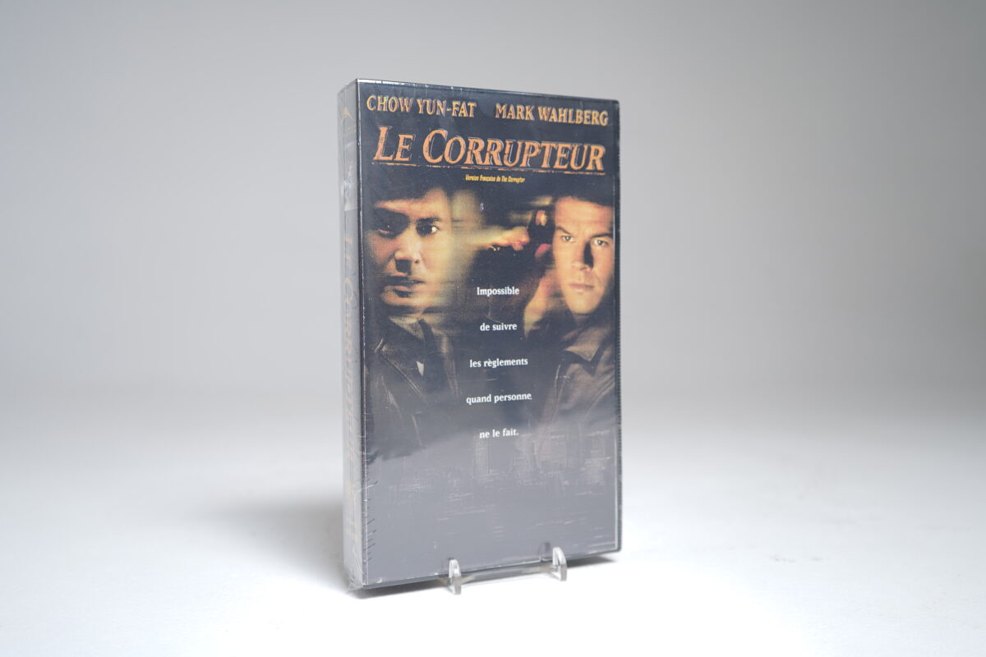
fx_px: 904
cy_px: 328
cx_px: 493
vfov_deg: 40.0
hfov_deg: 57.2
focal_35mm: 33
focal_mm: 33
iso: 64
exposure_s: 1/4
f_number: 4.5
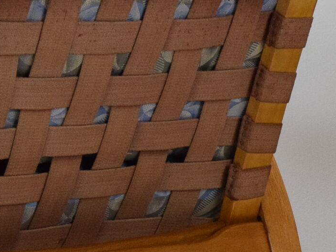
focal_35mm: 185
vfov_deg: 8.0
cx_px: 375
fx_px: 1796
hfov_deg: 10.6
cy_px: 188
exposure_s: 1/250
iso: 1600
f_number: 8
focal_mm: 30
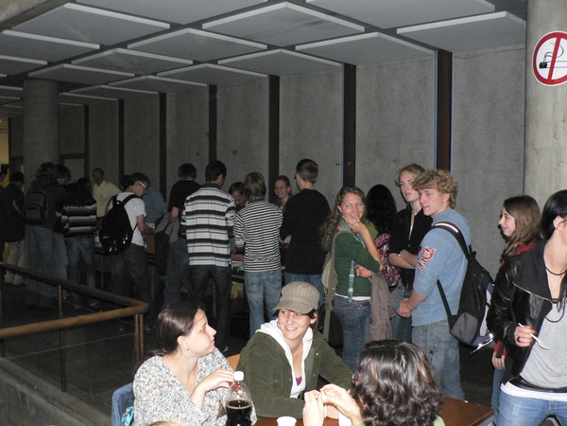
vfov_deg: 39.7
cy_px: 213
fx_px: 590
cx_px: 284
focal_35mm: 36
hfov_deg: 51.4
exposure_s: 1/60
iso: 400
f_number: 2.8
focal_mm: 6
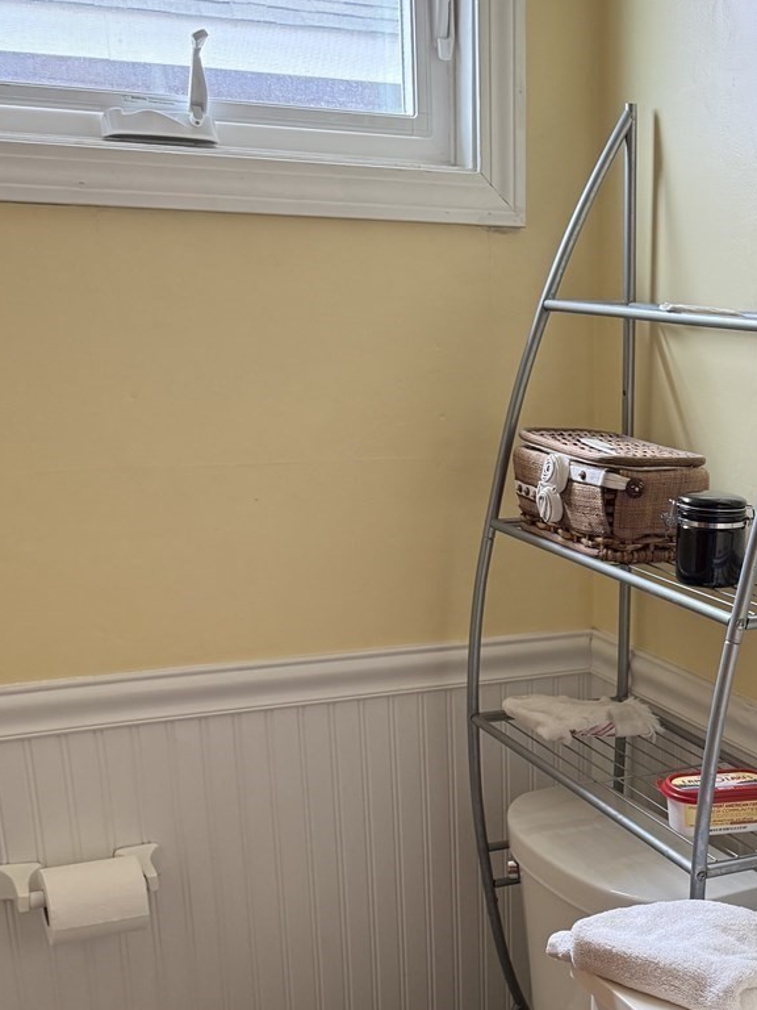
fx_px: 1400
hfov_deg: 29.1
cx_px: 678
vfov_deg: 38.3
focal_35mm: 48
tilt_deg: -19.7
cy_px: 801
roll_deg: -3.0
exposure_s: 1/121
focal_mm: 6.76
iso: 160
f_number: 1.78
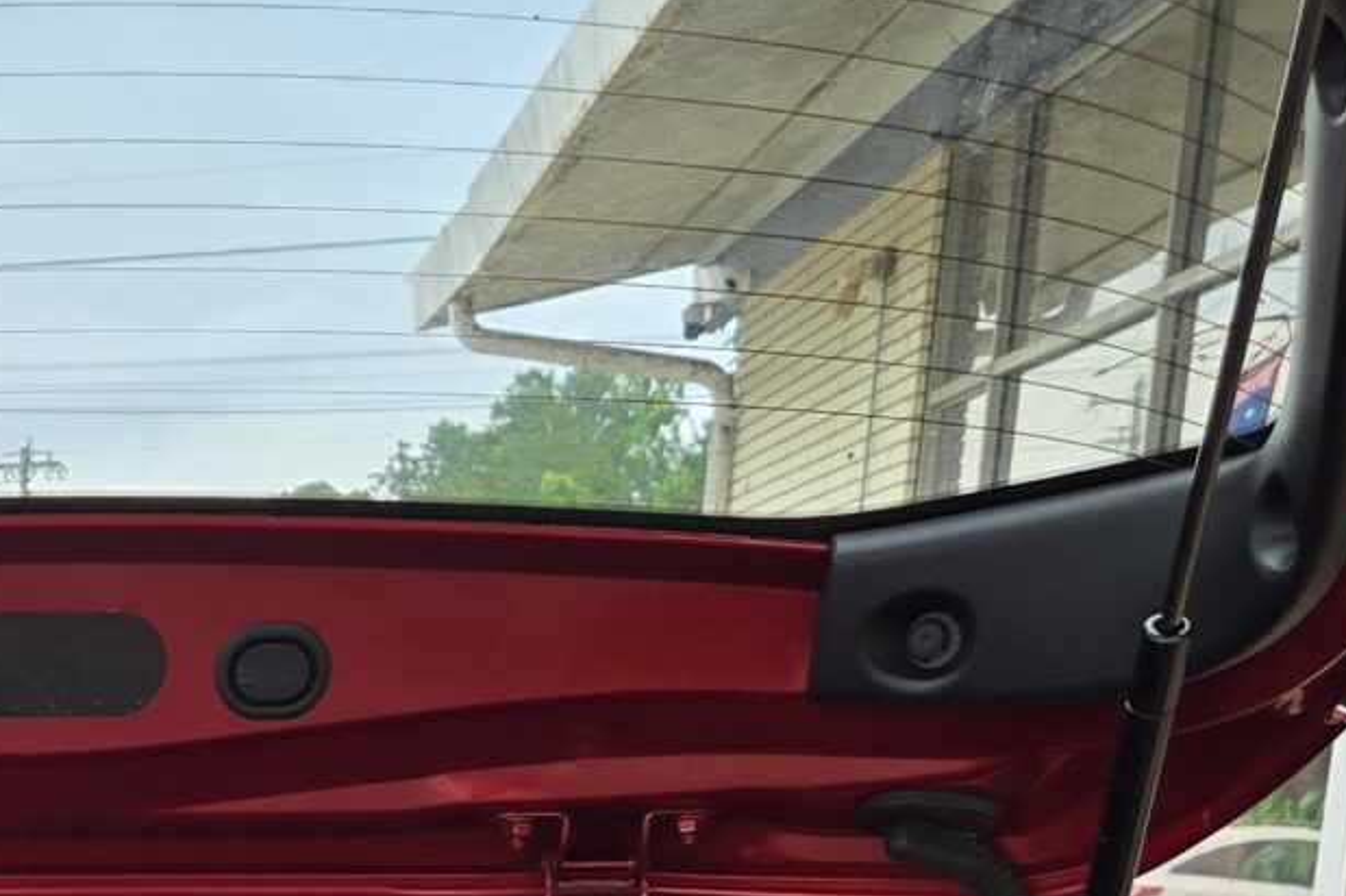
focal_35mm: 99
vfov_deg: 11.8
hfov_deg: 19.4
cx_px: -259
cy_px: 2009
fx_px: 3699
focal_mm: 5.4
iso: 25
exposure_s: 1/451
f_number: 1.8
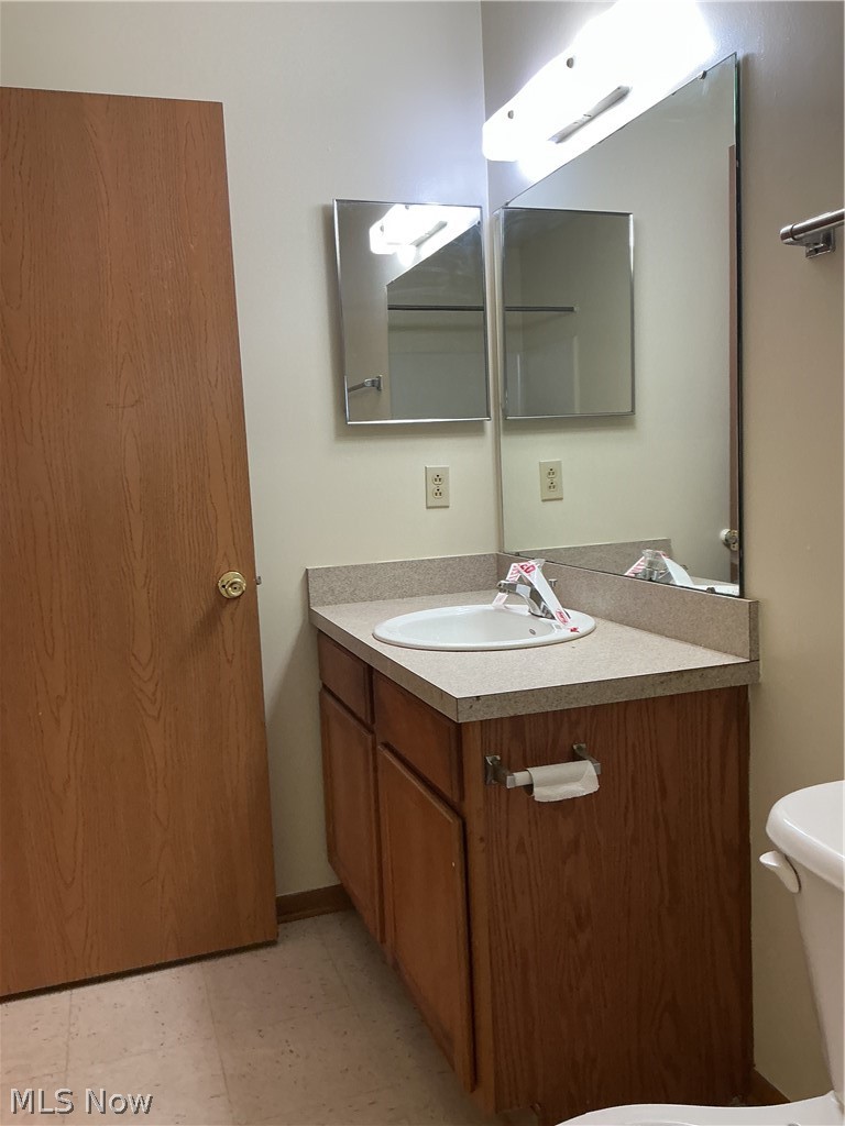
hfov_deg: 48.2
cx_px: 422
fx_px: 944
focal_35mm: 29
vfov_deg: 61.7
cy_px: 563
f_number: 1.8
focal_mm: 3
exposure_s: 1/60
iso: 64
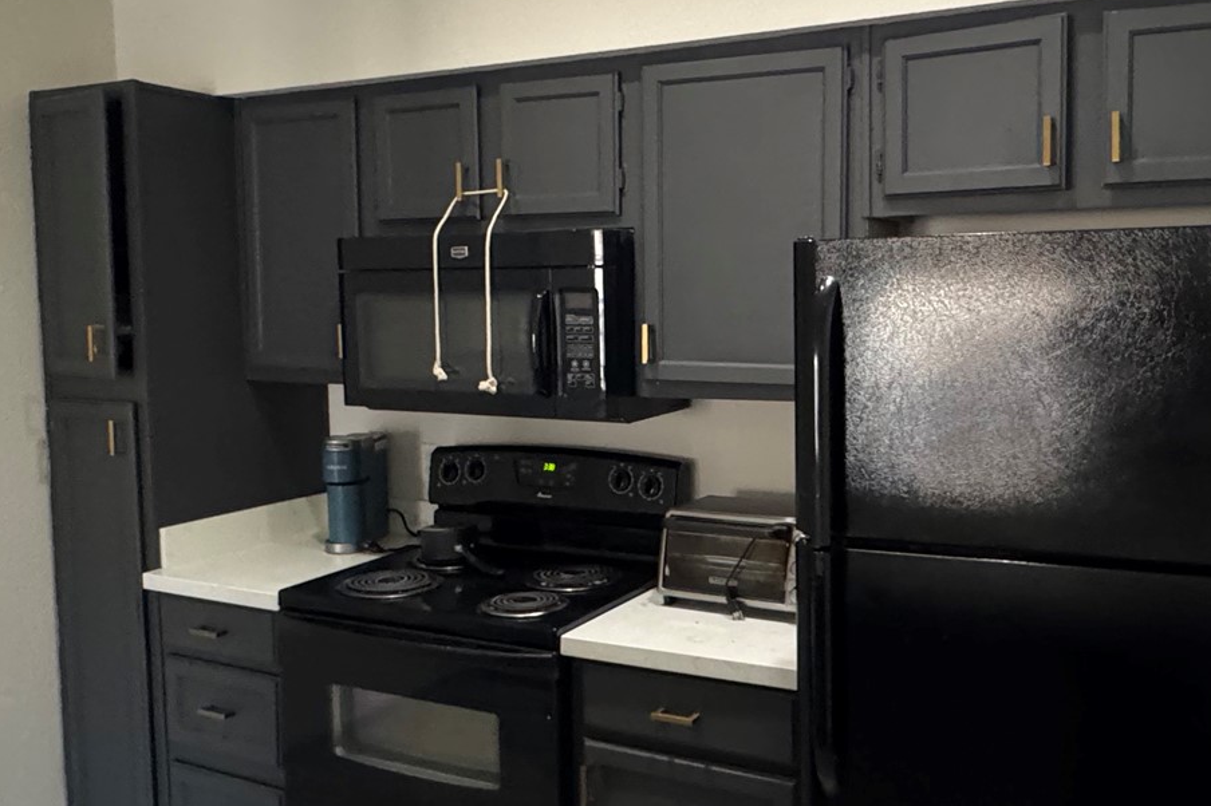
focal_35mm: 33
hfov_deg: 57.0
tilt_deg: -5.9
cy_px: 390
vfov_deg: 39.9
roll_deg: +0.4
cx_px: 694
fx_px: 1110
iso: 1000
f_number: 2.2
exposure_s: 1/40
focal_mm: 2.22
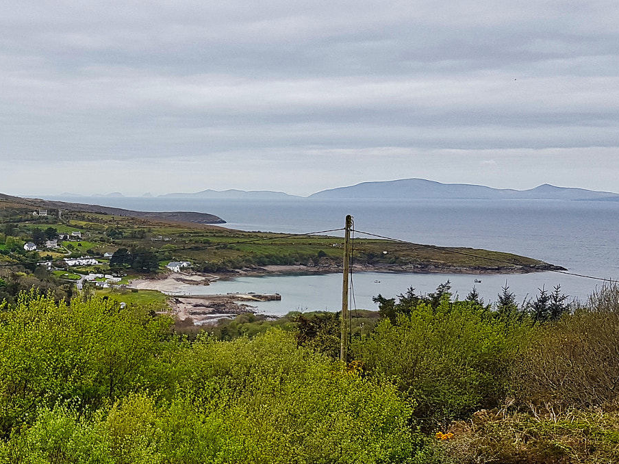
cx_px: 73
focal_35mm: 46
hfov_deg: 38.6
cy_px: 285
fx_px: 823
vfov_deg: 31.4
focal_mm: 4.2
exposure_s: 1/1006
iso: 40
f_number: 1.7
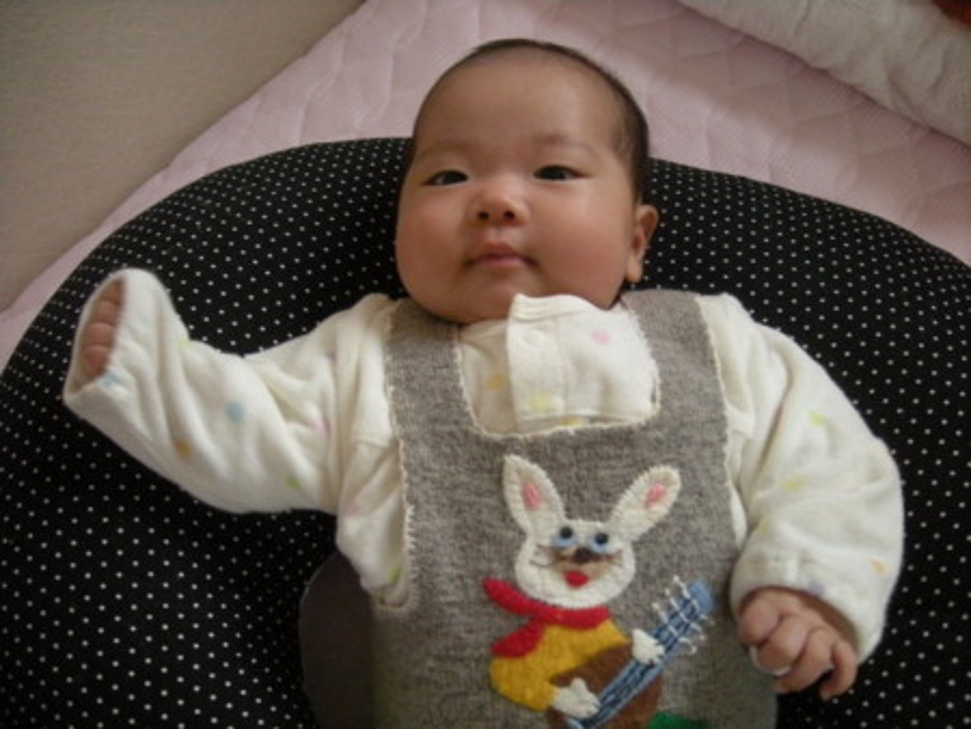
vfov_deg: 40.7
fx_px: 982
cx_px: 486
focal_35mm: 35
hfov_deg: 52.6
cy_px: 364
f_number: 2.8
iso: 400
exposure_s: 1/30
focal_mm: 5.7
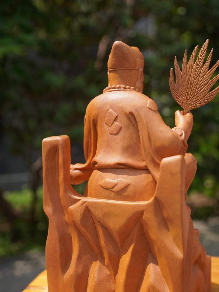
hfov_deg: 34.3
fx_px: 354
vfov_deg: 44.7
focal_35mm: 42
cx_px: 118
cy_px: 163
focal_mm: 35
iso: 400
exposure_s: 1/4000
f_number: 4
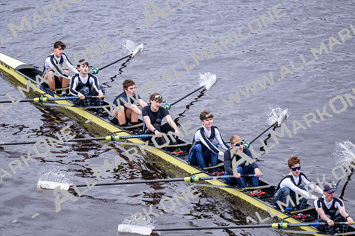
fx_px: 2957
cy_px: 118
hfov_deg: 6.9
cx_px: 178
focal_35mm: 300
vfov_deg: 4.6
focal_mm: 200
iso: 2800
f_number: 2.8
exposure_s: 1/2000
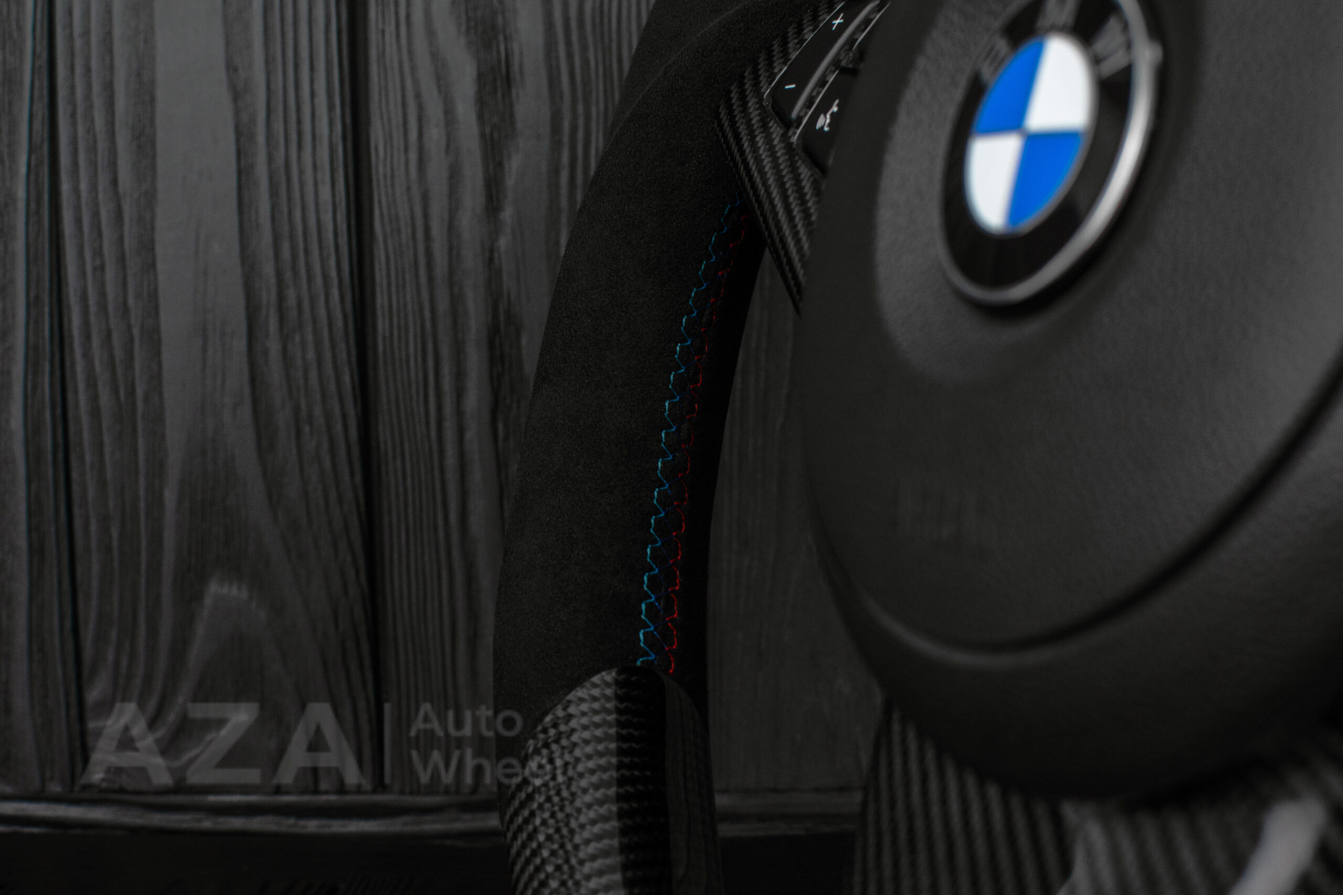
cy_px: 448
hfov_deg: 37.8
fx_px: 1959
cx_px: 672
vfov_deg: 25.8
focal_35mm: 52
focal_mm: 35
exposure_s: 1/125
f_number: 6.3
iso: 500
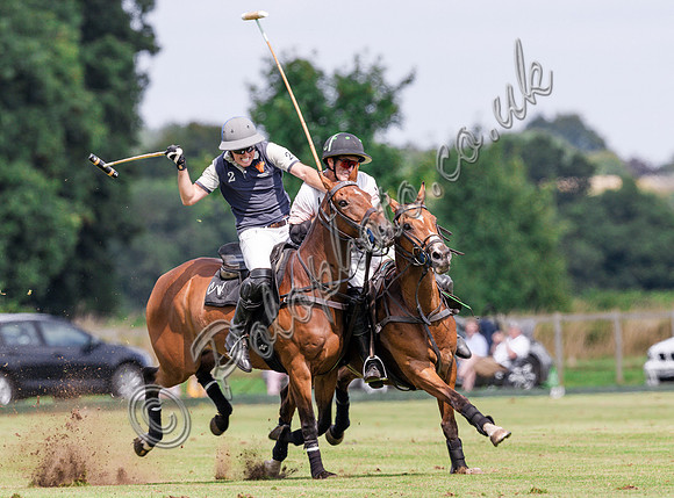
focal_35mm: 772
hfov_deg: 2.6
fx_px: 14951
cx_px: 308
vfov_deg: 1.9
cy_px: 295
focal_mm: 500
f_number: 6.3
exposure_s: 1/1000
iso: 400
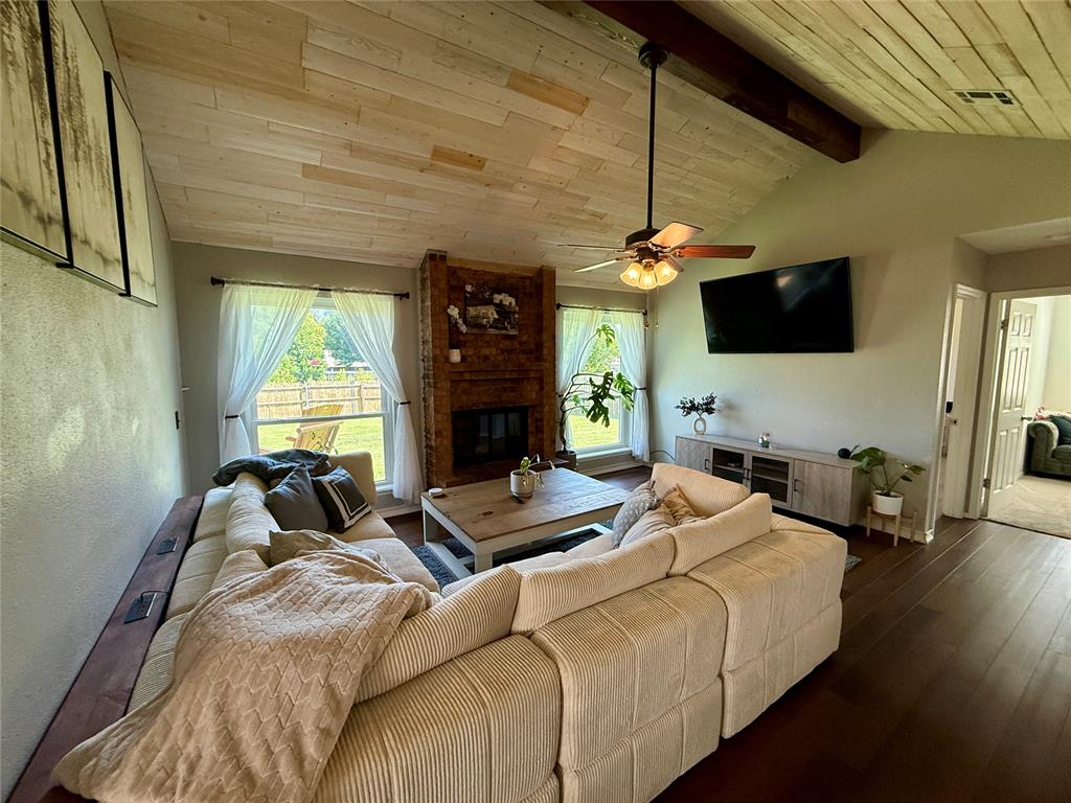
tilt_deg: -5.2
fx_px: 433
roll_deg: -0.2
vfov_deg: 85.7
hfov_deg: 102.1
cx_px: 536
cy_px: 402
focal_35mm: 14
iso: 250
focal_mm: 2.22
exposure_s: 1/120
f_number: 2.2
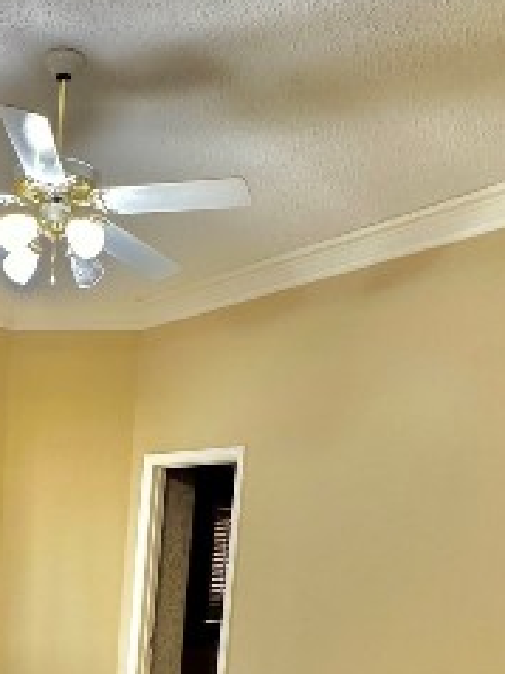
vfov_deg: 37.9
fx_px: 876
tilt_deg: -6.2
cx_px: 71
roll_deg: -4.0
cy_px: 663
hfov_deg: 31.0
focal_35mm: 45
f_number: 2.2
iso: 200
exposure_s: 1/60
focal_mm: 2.22
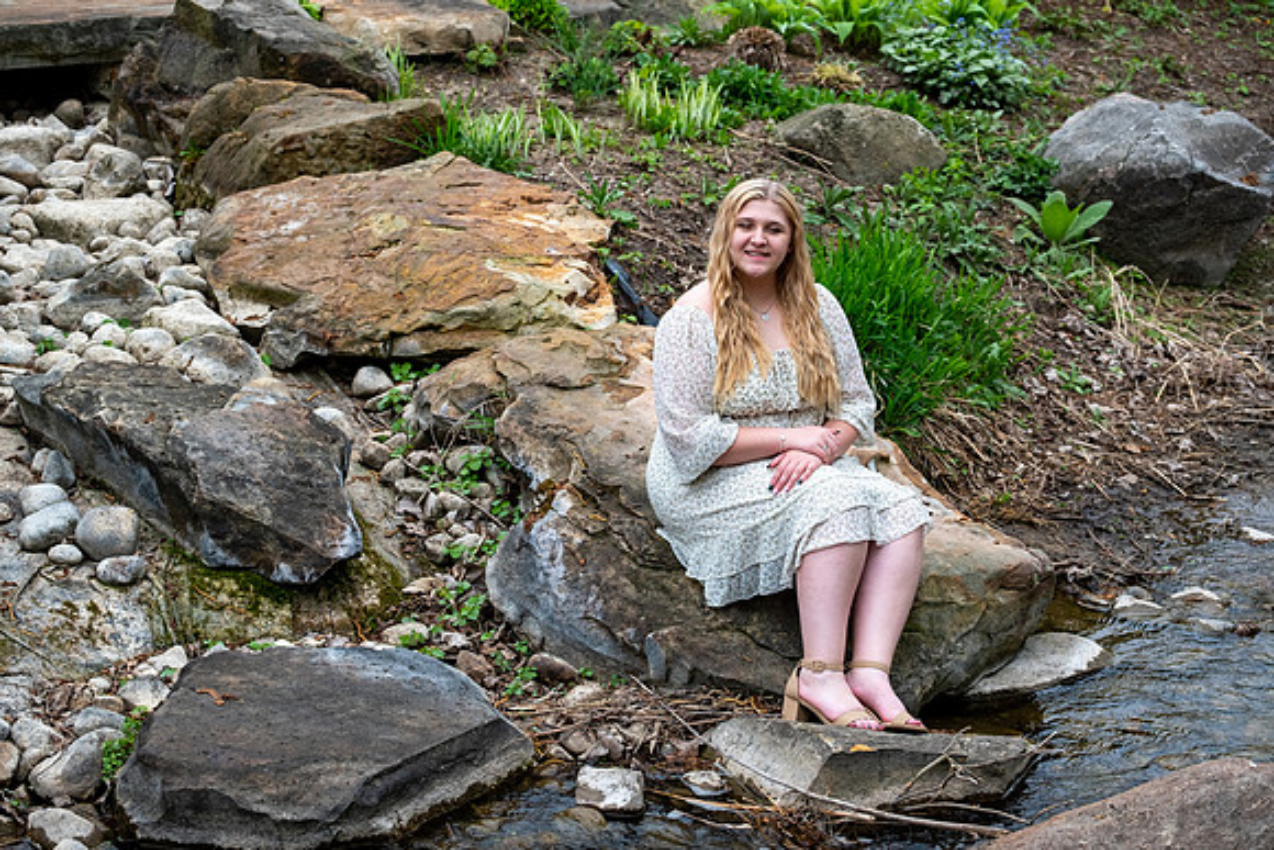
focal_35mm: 75
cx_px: 637
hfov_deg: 27.0
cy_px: 425
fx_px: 2655
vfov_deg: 18.2
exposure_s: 1/320
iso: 250
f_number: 4
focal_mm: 50
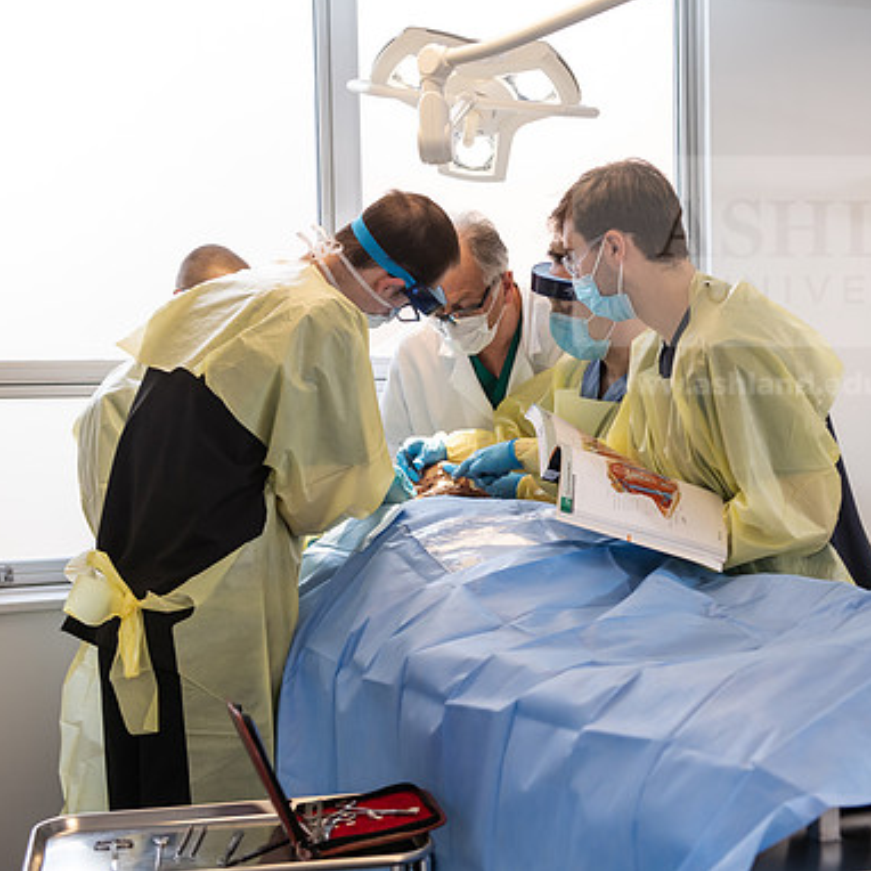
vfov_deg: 27.7
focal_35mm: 62
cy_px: 432
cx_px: 504
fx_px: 1765
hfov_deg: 27.7
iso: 640
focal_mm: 48
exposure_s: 1/200
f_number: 4
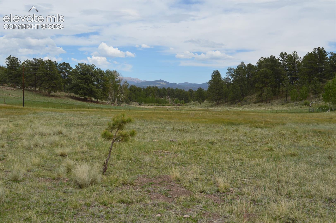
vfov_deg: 29.8
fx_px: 420
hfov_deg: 43.6
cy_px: 112
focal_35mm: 45
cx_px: 168
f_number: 8
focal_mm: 30
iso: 100
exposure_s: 1/250
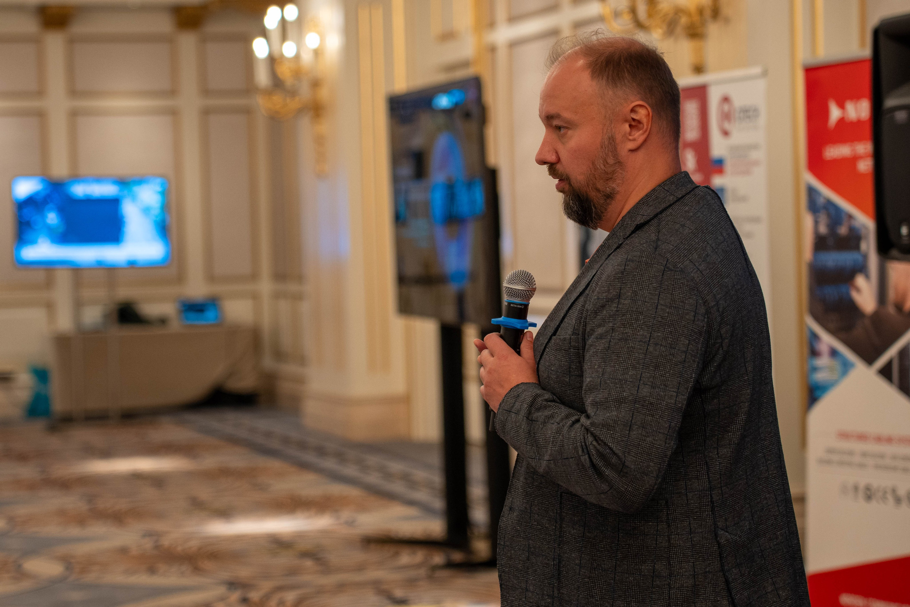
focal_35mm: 112
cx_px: 455
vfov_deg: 12.2
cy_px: 304
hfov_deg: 18.3
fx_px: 2831
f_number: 2.8
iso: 640
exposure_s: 1/200
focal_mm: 75
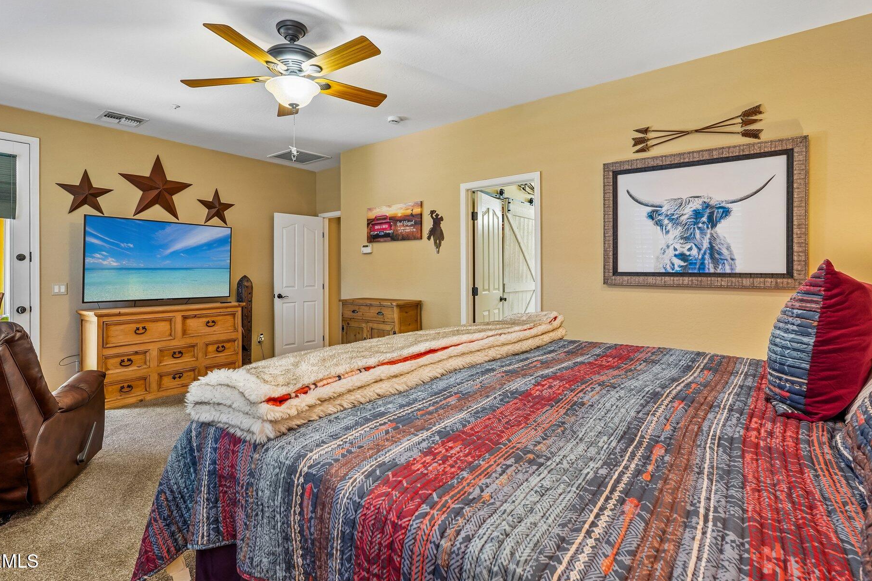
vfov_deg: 67.2
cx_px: 419
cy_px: 264
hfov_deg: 90.0
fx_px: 436
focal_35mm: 18
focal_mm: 16
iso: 400
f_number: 8
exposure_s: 1/3.33
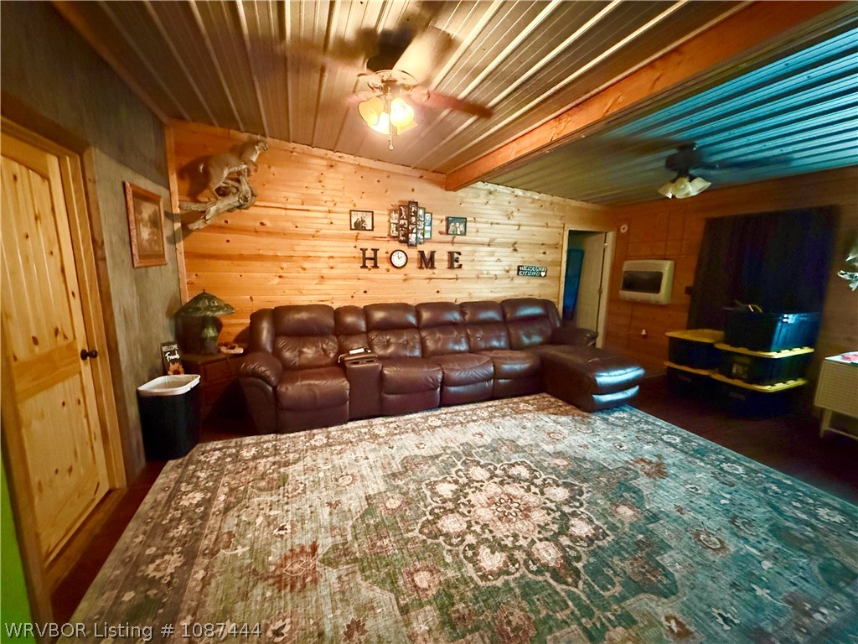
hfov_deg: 102.1
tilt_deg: -9.8
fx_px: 347
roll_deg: -0.9
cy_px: 322
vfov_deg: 85.7
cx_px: 429
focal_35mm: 14
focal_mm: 2.22
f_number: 2.2
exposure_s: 1/30
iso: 2000
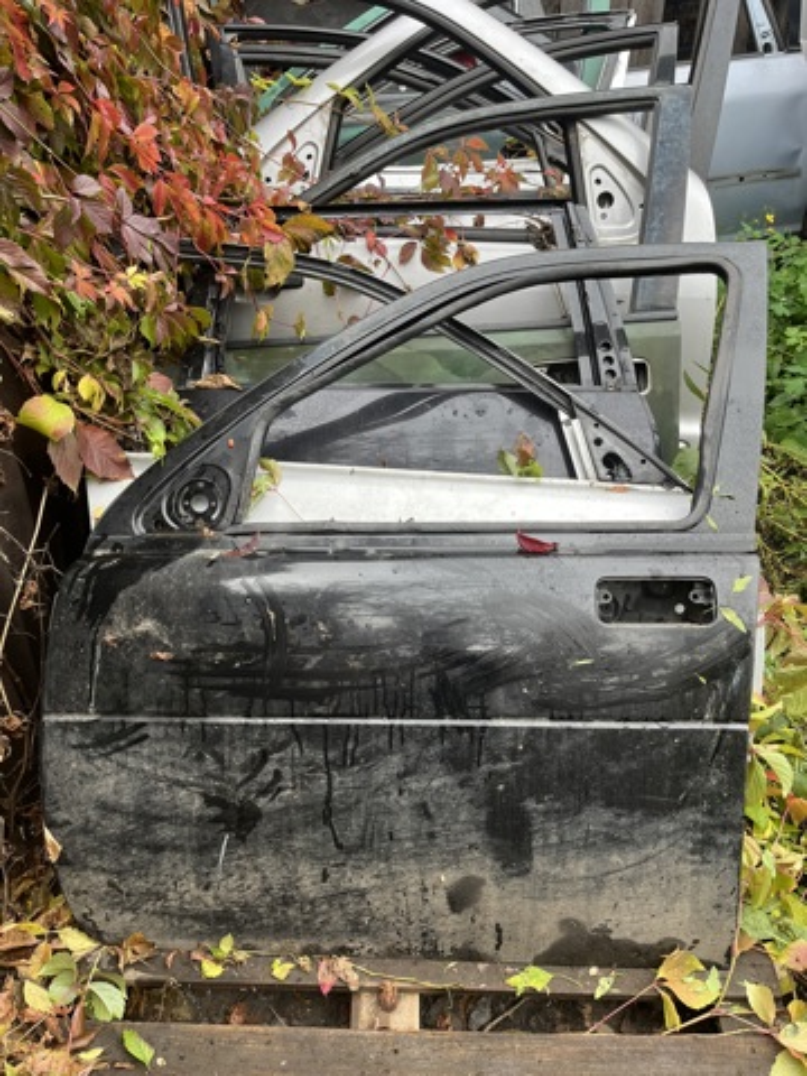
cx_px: 404
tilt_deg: -41.3
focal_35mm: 26
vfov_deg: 67.3
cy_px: 538
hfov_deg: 53.1
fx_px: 808
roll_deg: +3.5
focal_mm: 5.1
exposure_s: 1/121
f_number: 1.6
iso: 50
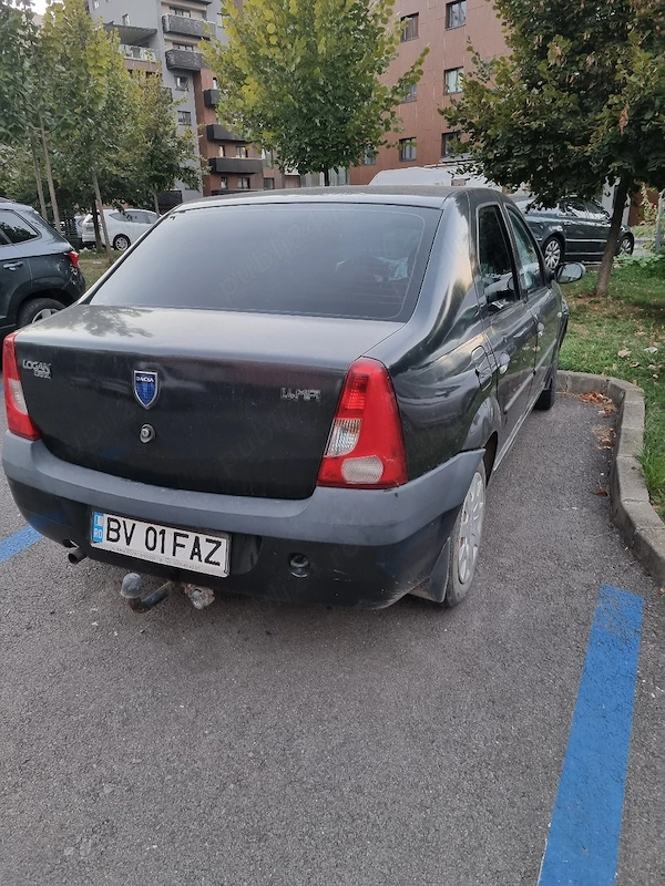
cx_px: 332
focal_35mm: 26
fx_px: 666
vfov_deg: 67.3
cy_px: 443
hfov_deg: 53.1
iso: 320
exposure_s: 1/50
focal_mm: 5.4
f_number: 1.8
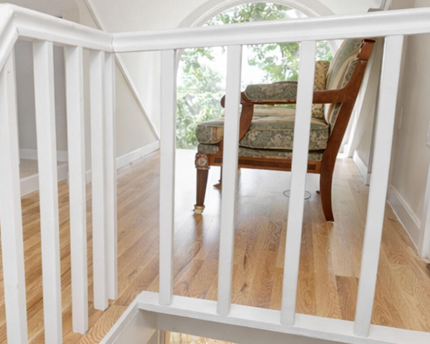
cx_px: 83
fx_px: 509
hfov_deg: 43.5
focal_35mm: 40
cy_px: 212
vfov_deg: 37.1
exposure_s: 1/30
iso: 64
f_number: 4
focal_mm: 16
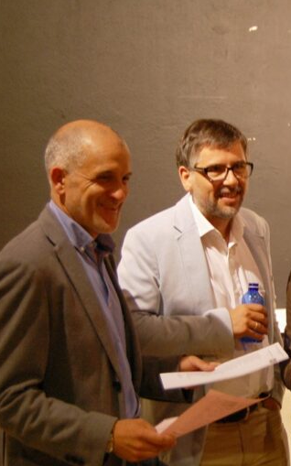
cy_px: 233
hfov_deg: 15.6
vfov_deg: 25.6
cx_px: 346
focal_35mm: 81
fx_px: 1025
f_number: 4.8
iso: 800
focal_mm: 35
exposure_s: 1/30
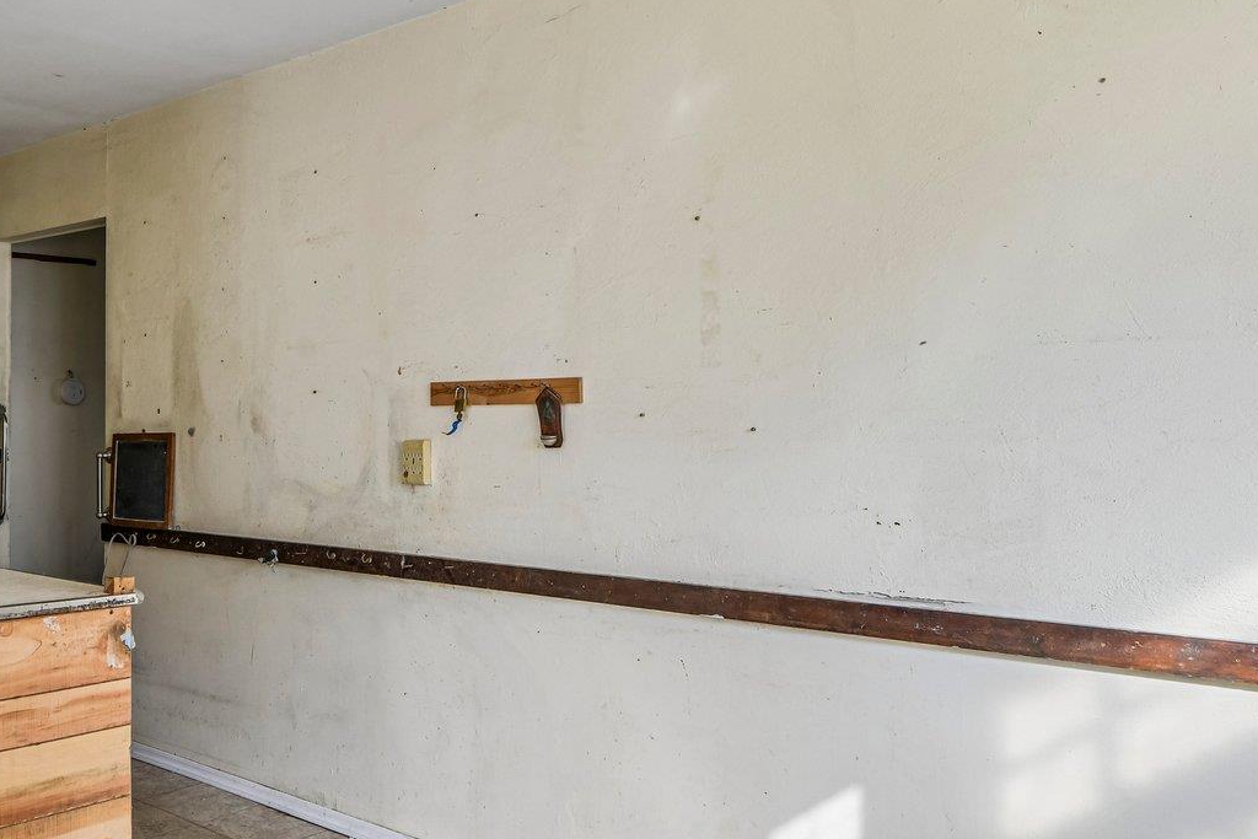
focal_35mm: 34
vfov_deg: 38.9
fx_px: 1188
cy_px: 420
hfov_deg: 51.6
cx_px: 220
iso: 400
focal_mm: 17
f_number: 9
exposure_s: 1/80
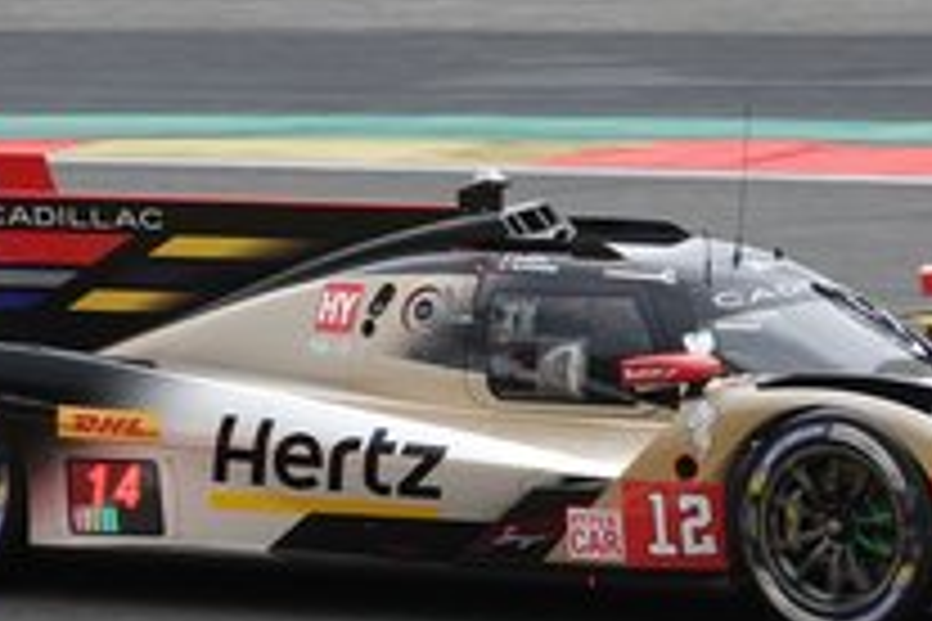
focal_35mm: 418
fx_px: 10821
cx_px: 585
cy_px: 418
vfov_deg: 3.3
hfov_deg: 4.9
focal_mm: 70.27
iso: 250
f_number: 4
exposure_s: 1/800
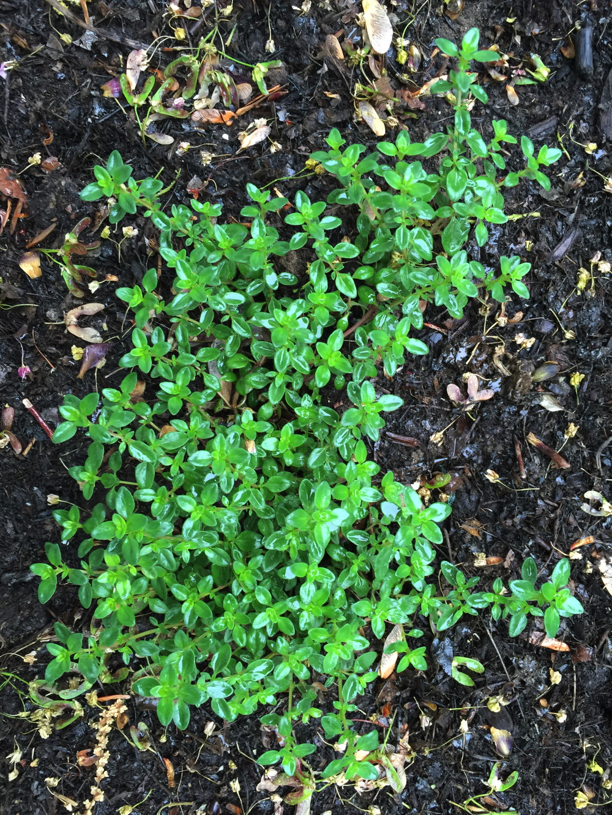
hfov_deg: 48.2
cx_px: 306
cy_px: 408
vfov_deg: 61.7
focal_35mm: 29
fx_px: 684
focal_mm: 4.15
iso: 40
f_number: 2.2
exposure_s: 1/15
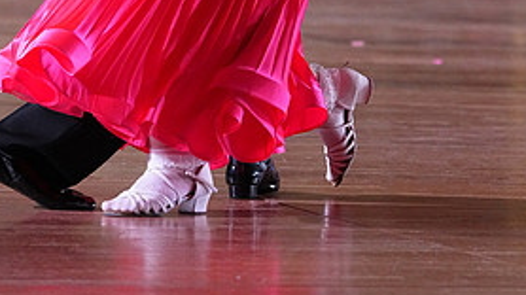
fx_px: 5395
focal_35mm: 387
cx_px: 258
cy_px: -174
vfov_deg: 3.1
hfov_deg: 5.6
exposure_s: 1/400
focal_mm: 177
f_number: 5
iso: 8000
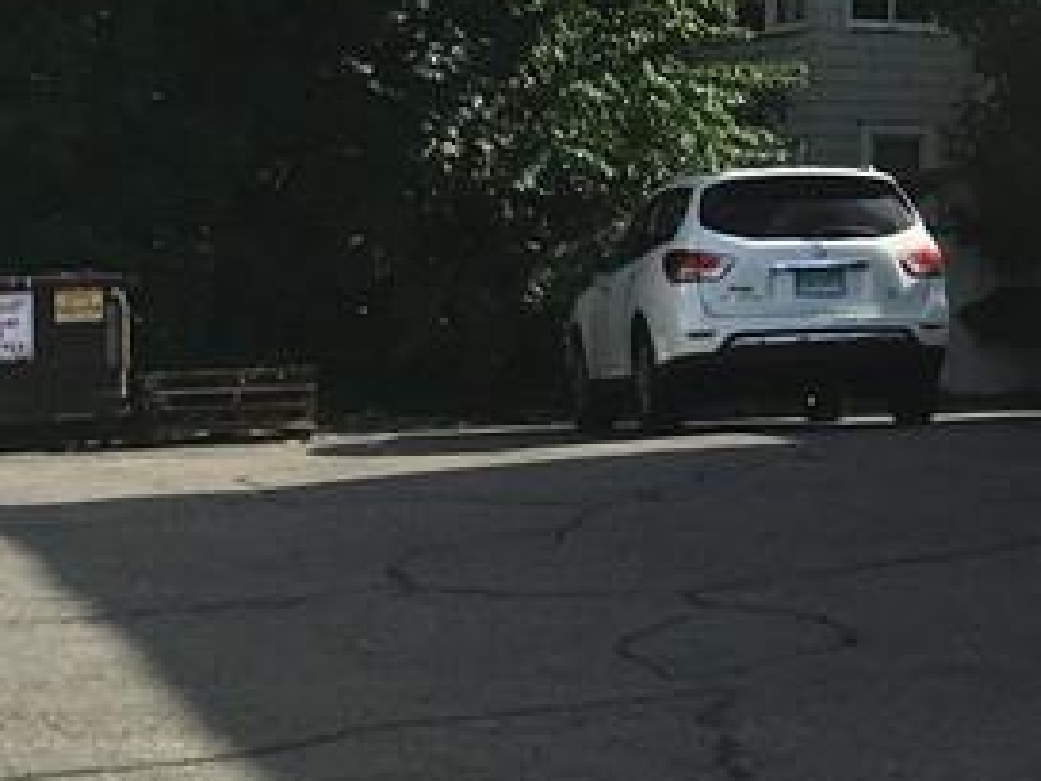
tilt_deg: +3.8
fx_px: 3278
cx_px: 1653
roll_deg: +0.7
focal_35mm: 109
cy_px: 73
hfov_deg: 16.2
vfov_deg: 13.5
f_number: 2.2
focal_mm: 4.15
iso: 25
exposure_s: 1/1570
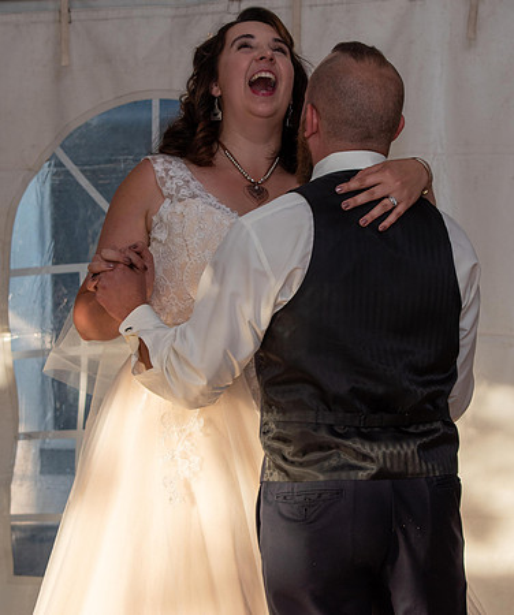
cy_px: 264
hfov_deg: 12.2
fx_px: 2411
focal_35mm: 130
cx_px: 316
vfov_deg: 14.5
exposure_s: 1/200
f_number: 7.1
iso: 100
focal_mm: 55
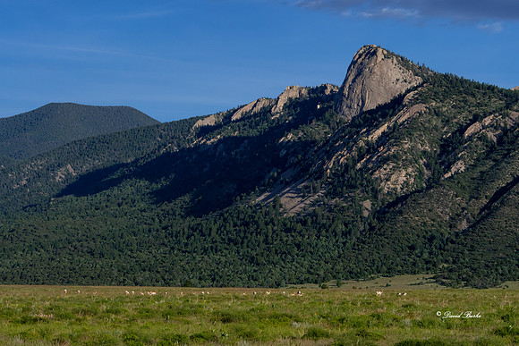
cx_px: 260
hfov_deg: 13.4
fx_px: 2206
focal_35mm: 153
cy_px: 173
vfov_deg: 9.0
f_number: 16
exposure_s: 1/320
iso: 400
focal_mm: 102
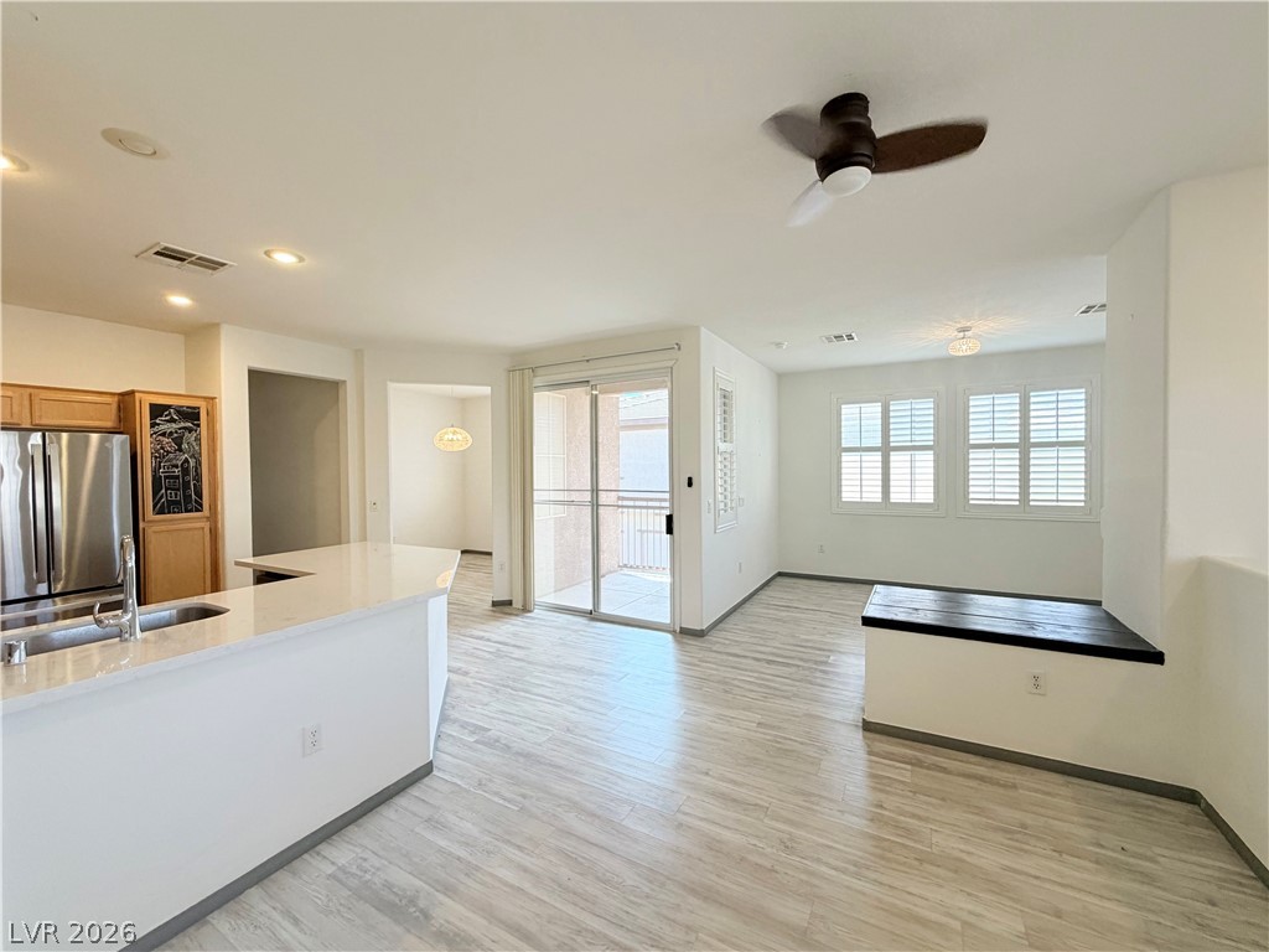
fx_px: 513
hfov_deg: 102.1
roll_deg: +1.6
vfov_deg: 85.7
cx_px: 634
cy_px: 476
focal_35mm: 14
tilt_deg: -1.2
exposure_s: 1/120
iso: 200
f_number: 2.2
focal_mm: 2.22
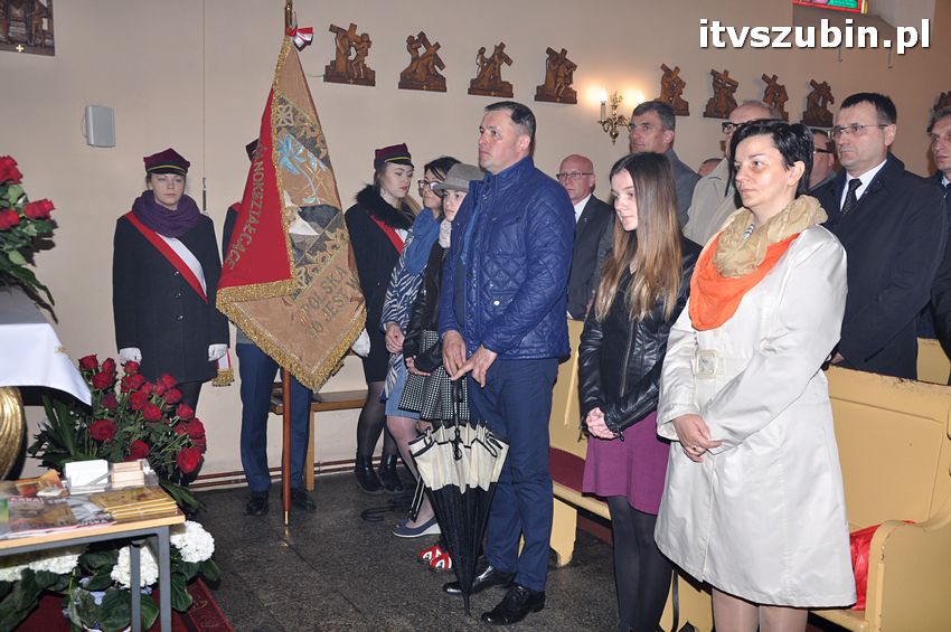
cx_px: 476
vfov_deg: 36.8
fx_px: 950
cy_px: 316
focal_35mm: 36
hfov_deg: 53.2
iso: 500
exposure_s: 1/60
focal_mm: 24
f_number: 5
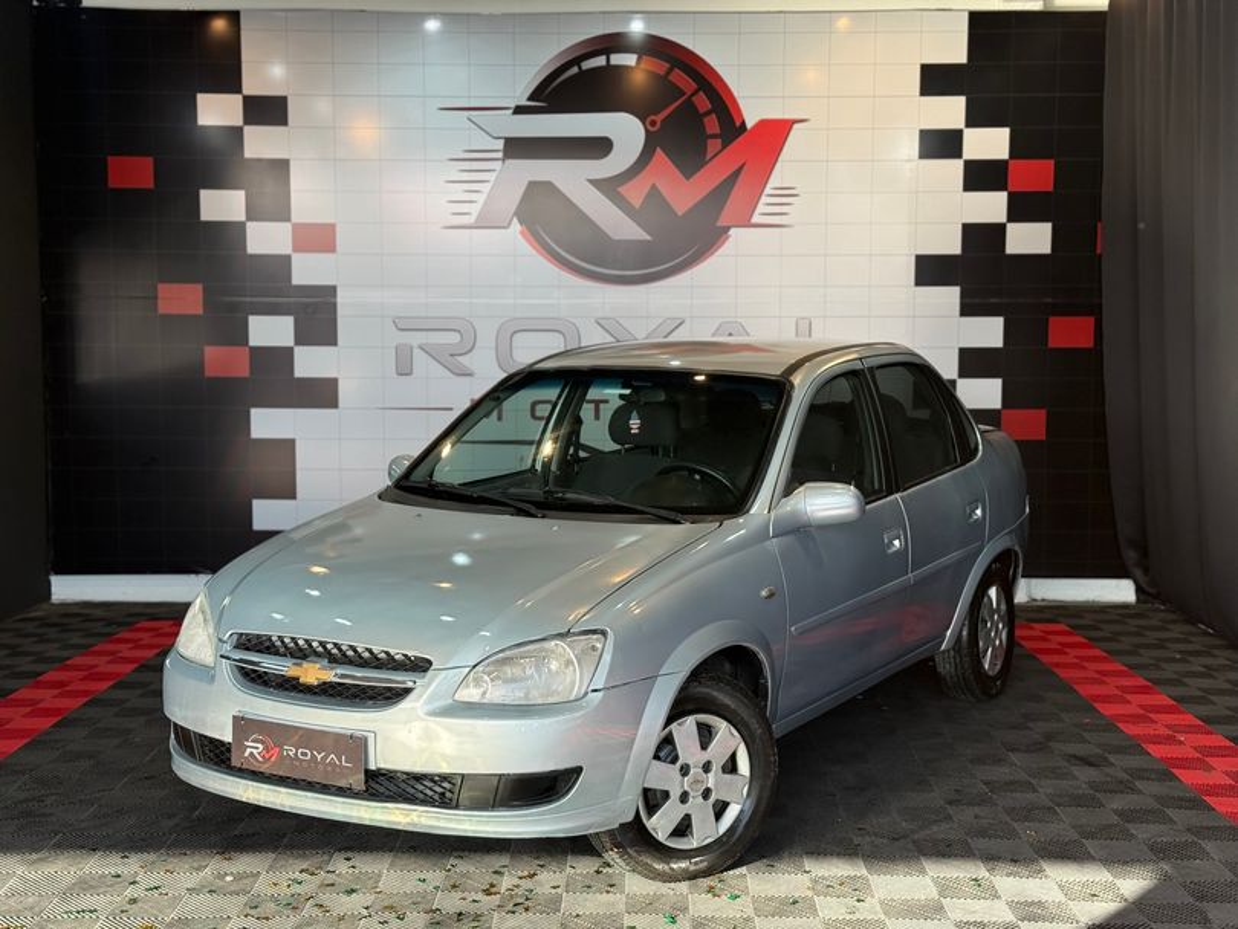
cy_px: 464
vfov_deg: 30.3
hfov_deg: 39.6
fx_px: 1717
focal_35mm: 48
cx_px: 619
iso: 80
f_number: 1.78
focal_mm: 6.76
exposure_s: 1/434
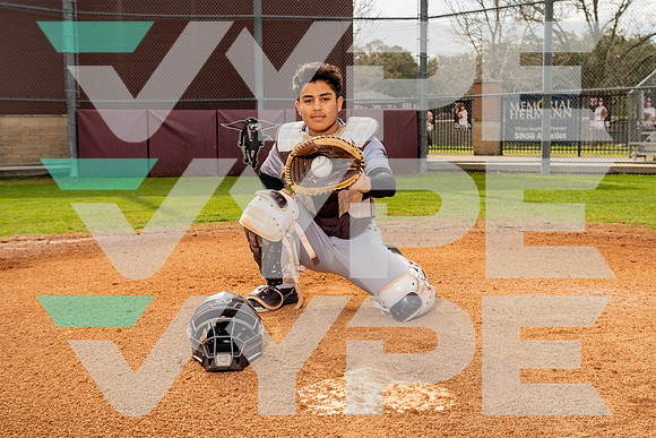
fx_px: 802
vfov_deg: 30.5
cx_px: 328
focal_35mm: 44
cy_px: 219
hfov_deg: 44.5
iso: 100
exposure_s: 1/250
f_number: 5
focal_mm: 44
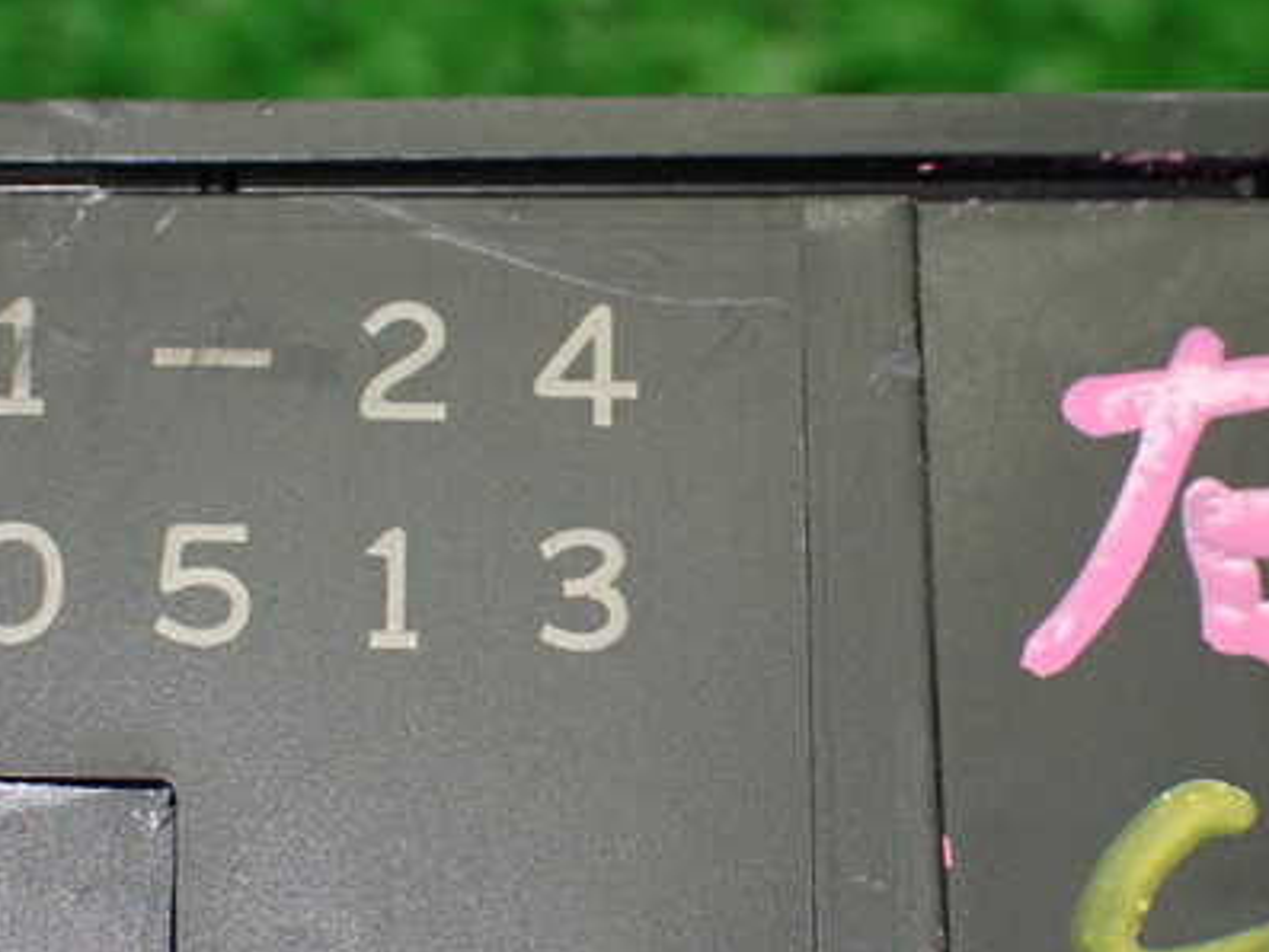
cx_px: 623
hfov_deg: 15.9
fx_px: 4547
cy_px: 556
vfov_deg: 12.0
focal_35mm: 124
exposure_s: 1/125
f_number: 4.3
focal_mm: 14.62
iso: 800
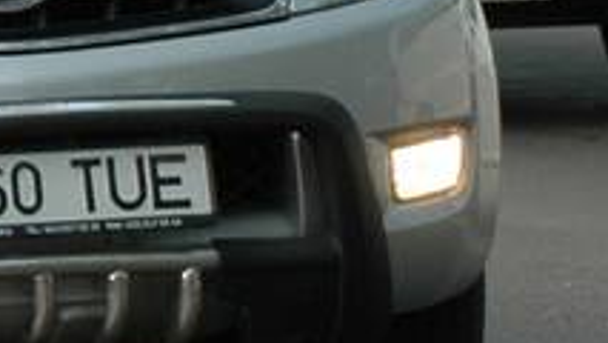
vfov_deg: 2.2
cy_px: -163
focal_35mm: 553
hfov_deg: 3.8
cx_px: -799
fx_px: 8919
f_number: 5
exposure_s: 1/200
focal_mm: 50
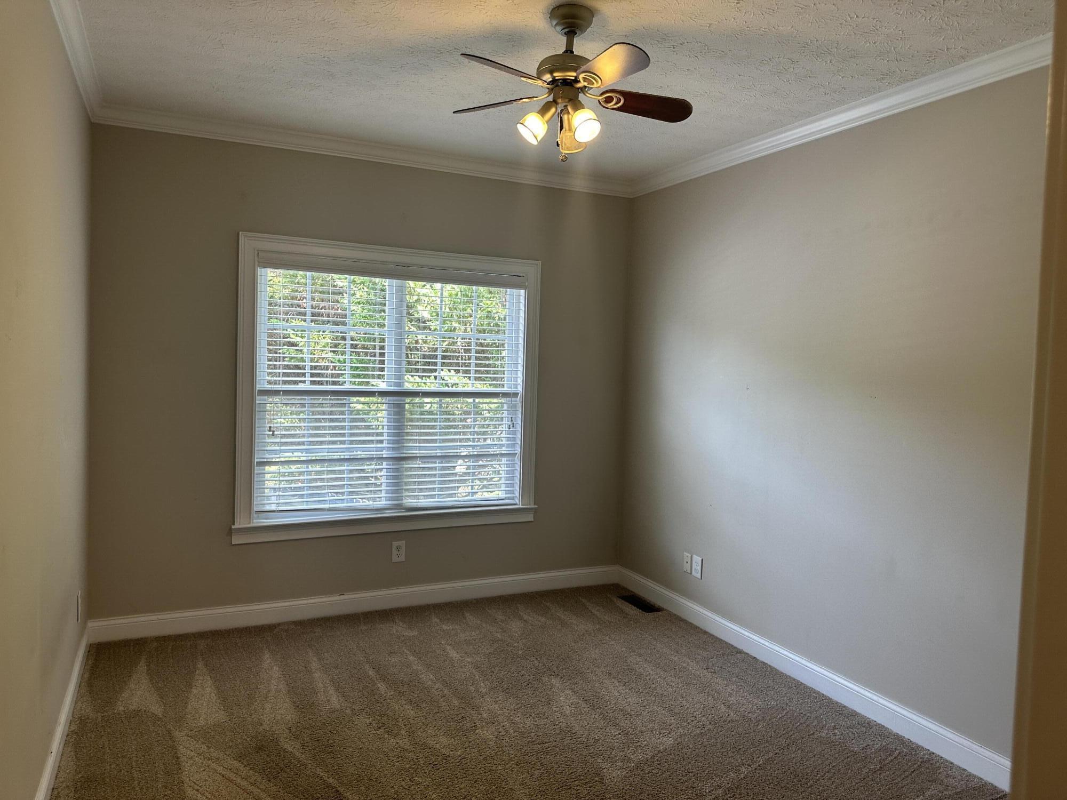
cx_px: 534
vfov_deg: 56.8
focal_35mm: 24
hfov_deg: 71.6
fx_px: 740
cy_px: 400
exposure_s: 1/120
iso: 125
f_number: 1.78
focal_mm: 6.86
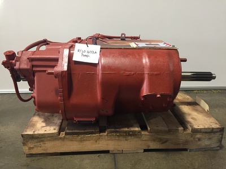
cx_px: 113
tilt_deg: -19.6
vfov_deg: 48.2
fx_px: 189
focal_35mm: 29
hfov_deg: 61.7
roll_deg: -0.4
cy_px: 84
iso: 160
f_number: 2.2
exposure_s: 1/30
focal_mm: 4.15
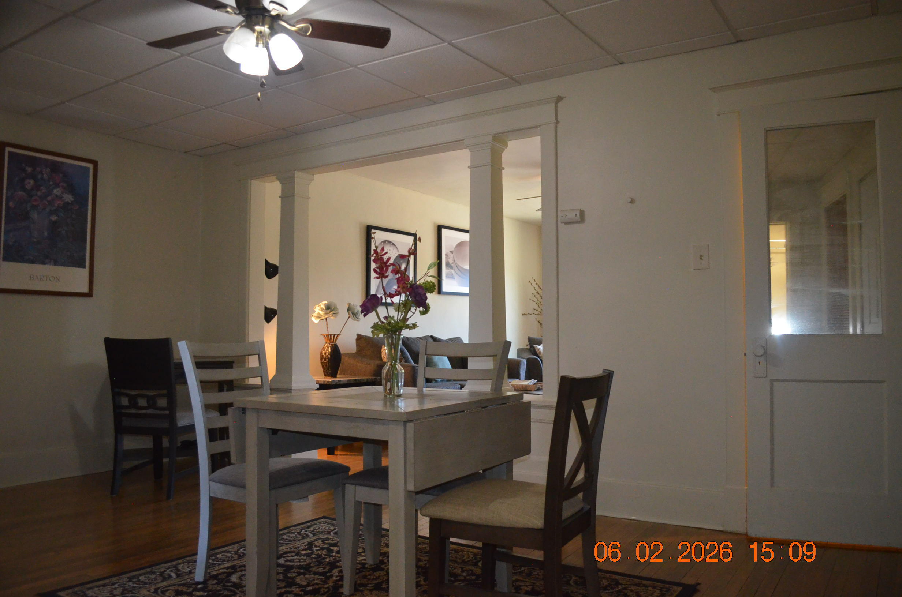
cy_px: 298
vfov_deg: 47.7
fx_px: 675
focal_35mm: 27
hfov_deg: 67.5
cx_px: 451
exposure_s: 1/60
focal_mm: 18
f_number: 3.5
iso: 2800
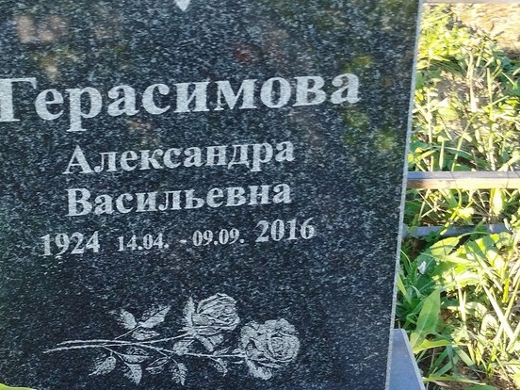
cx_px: 242
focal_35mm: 42
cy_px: 189
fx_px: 631
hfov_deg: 44.8
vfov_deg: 34.3
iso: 80
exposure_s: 1/100
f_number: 1.7
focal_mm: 5.31
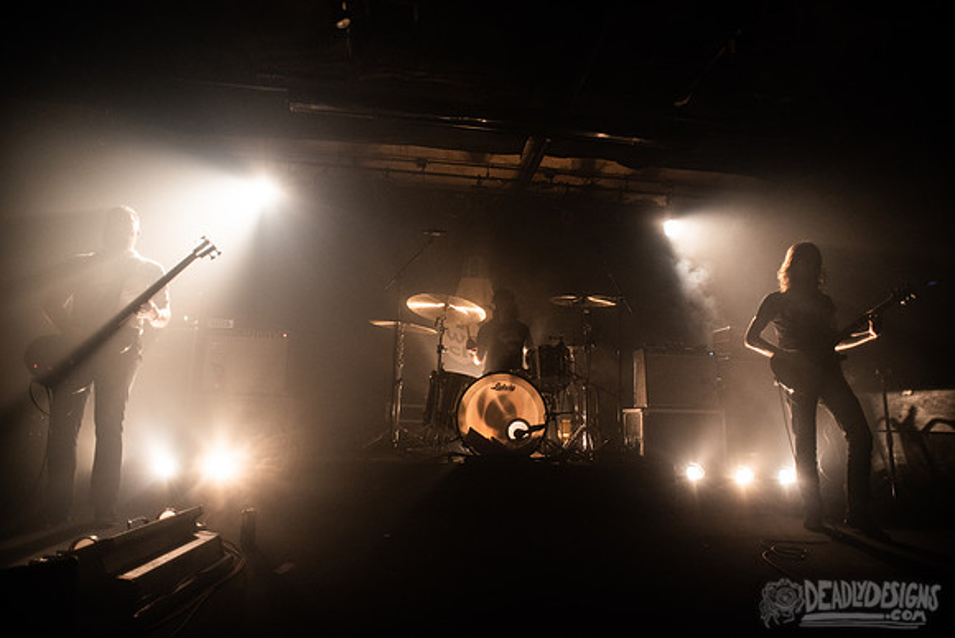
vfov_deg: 62.0
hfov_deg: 84.0
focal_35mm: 20
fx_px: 531
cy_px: 319
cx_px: 478
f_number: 2.8
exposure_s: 1/160
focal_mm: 20
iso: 1250
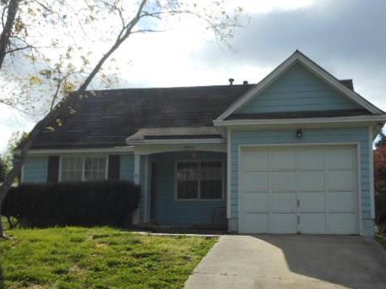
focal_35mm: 45
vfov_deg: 32.1
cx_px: 220
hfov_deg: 42.0
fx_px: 502
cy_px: 177
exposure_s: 1/640
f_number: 4
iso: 80
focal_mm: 5.9
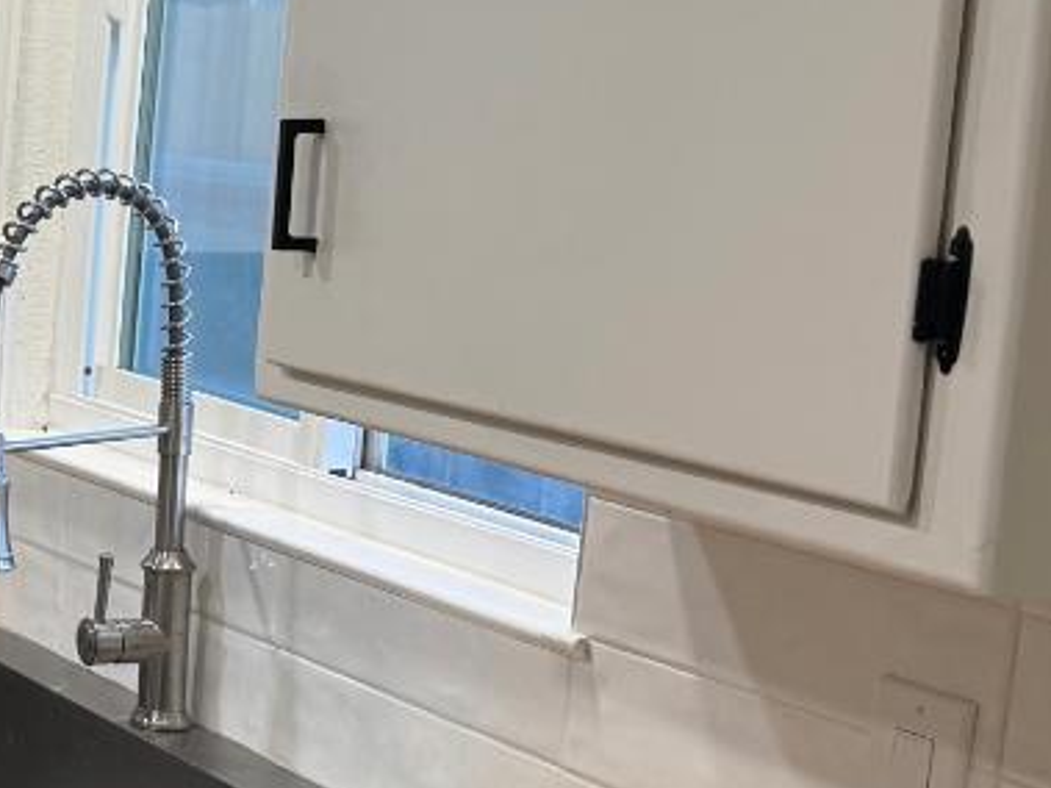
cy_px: 462
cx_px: -621
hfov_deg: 18.0
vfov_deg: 15.5
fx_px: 2883
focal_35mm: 95
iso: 200
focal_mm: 6.76
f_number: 1.78
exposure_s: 1/120
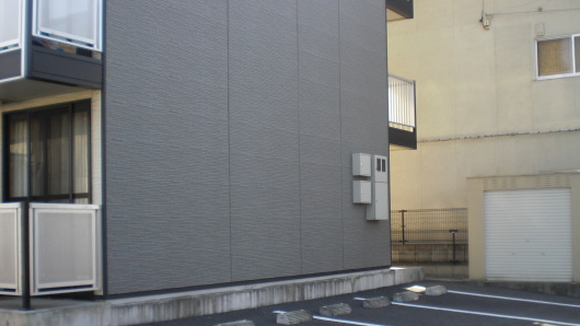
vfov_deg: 23.9
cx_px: 326
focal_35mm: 50
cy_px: 213
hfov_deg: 41.3
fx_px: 769
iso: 64
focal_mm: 6.3
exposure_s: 1/200
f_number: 3.1
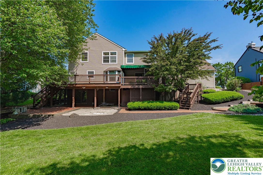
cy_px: 88
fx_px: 117
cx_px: 132
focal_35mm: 16
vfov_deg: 73.7
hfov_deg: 96.7
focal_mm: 16
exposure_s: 1/3200
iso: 400
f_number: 9
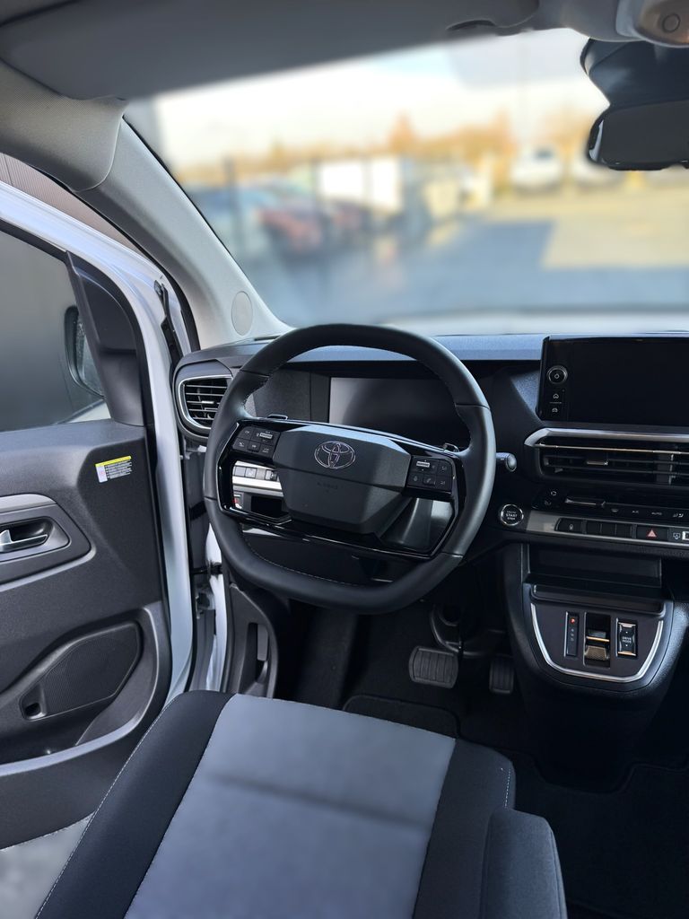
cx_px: 344
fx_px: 637
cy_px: 460
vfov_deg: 71.6
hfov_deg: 56.8
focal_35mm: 24
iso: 64
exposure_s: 1/170
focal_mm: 6.76
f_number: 1.78
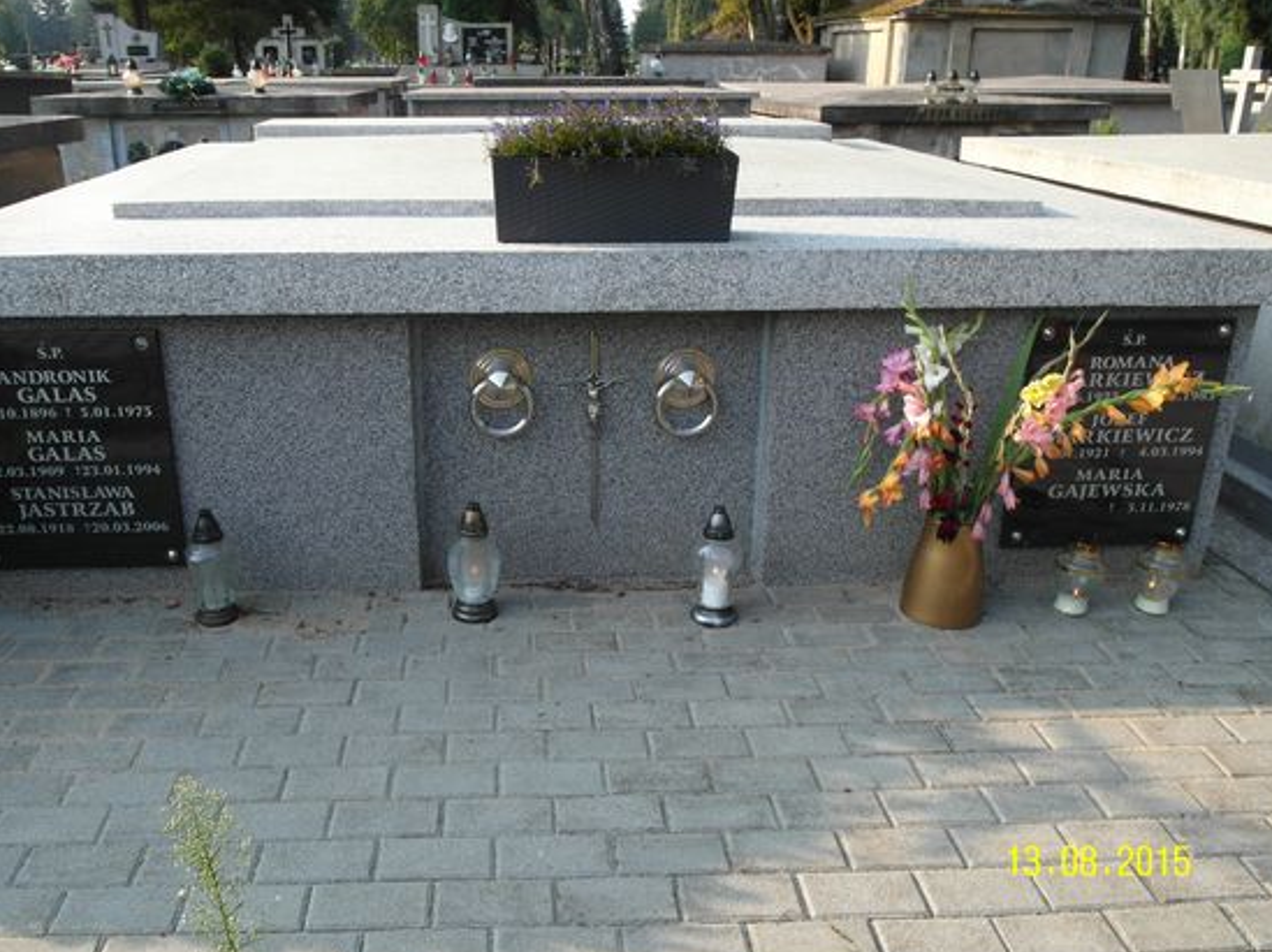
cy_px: 422
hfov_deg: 52.5
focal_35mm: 35
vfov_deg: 40.6
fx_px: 1285
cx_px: 554
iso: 80
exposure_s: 1/180
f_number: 3.9
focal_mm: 6.5
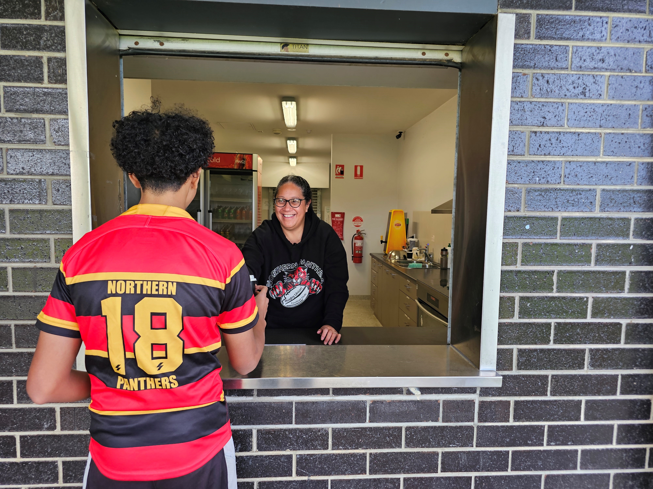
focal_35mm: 23
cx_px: 326
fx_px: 434
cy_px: 244
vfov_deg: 58.9
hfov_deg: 73.9
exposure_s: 1/67
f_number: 1.7
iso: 50
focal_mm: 6.3
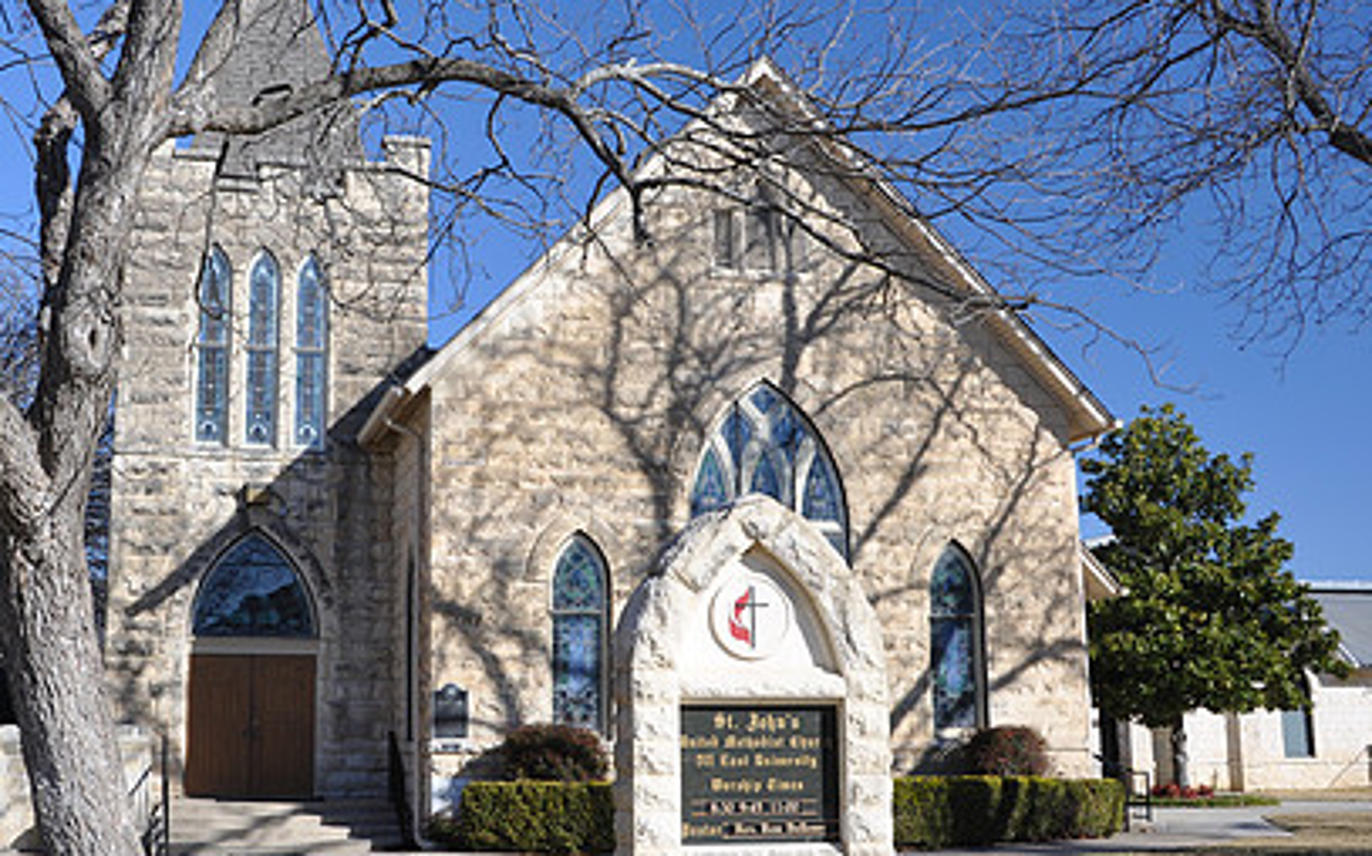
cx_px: 519
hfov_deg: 43.4
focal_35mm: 46
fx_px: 1709
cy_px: 409
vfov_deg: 28.1
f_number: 7.1
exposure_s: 1/200
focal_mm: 21
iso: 200
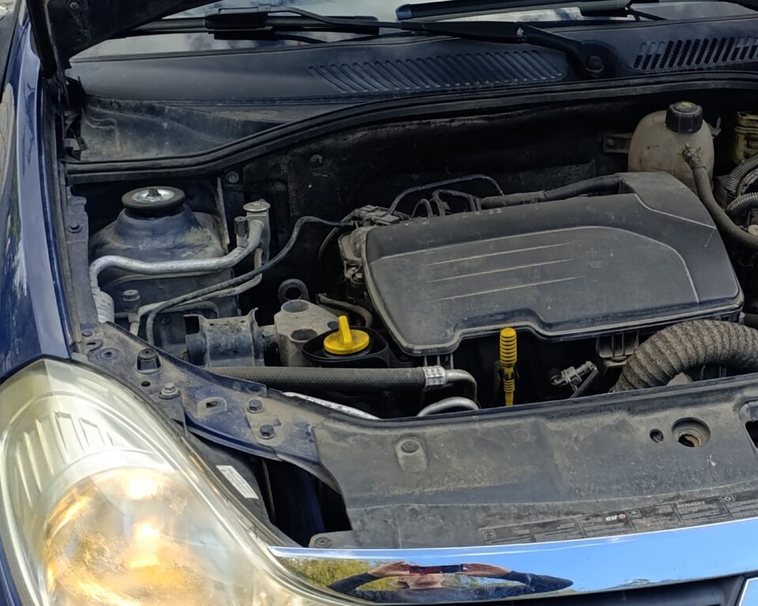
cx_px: 569
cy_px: 292
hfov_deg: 30.9
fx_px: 1346
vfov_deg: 25.4
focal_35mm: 60
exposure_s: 1/133
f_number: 1.6
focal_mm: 6.14
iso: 50
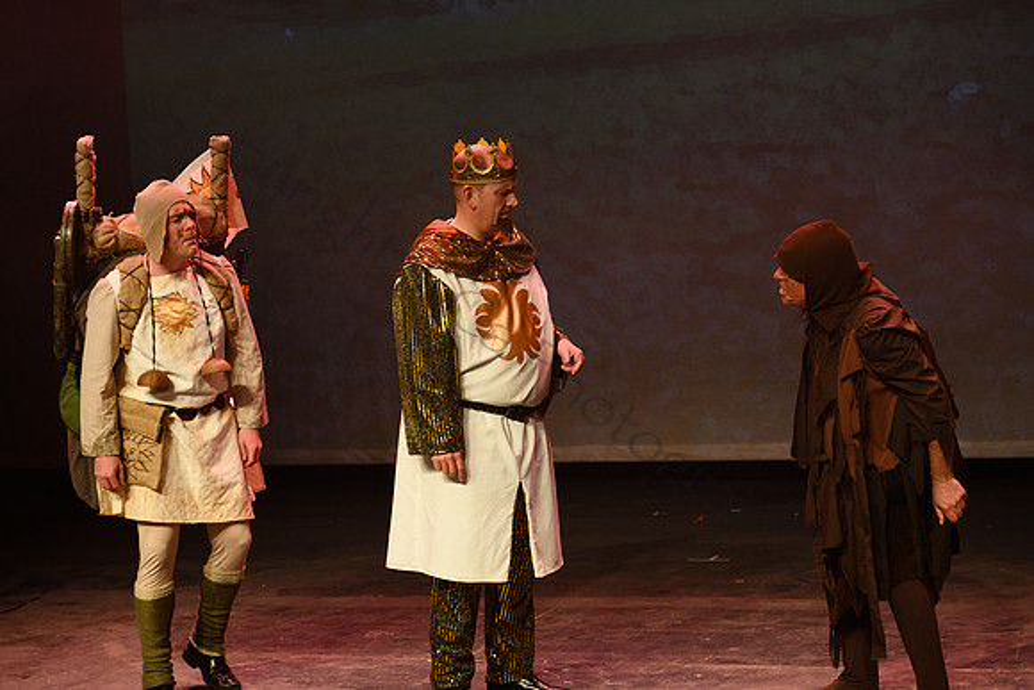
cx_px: 517
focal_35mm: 77
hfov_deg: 26.3
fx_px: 2217
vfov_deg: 17.7
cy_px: 345
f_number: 3.5
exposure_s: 1/160
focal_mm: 70
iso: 1250
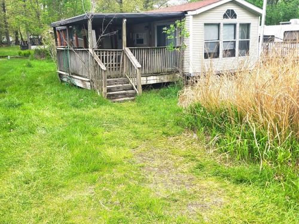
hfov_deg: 67.3
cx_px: 150
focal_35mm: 26
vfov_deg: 53.1
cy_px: 112
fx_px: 225
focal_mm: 5.4
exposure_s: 1/484
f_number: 1.8
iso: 40
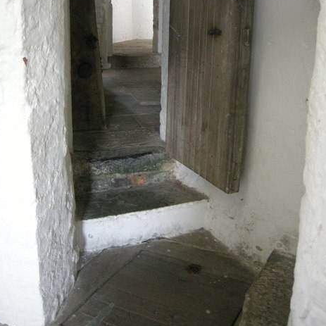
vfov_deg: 38.0
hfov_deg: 38.3
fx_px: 469
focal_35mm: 44
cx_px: 159
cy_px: 113
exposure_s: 1/49.8
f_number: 2.7
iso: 400
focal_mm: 7.5
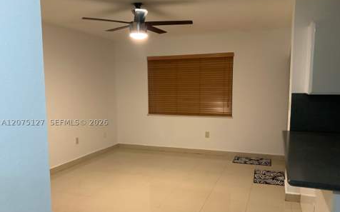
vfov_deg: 40.5
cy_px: 122
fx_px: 287
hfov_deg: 61.3
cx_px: 171
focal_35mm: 31
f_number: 1.8
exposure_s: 1/40
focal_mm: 3
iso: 250
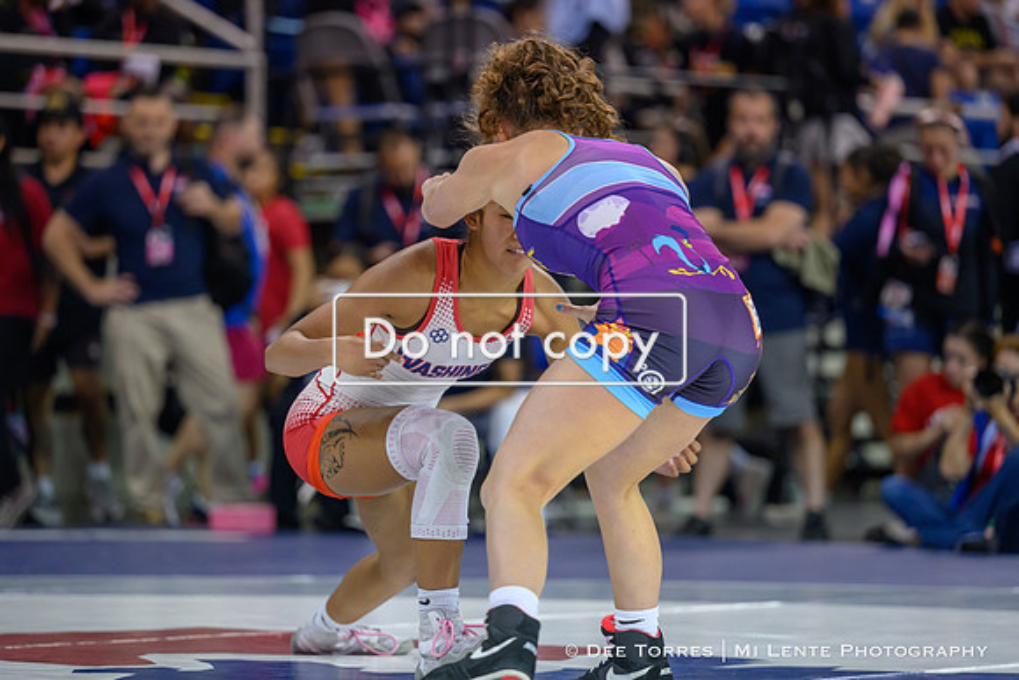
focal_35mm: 162
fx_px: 4585
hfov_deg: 12.7
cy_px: 317
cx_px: 462
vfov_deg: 8.5
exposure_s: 1/800
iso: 1800
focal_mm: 145
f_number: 2.8
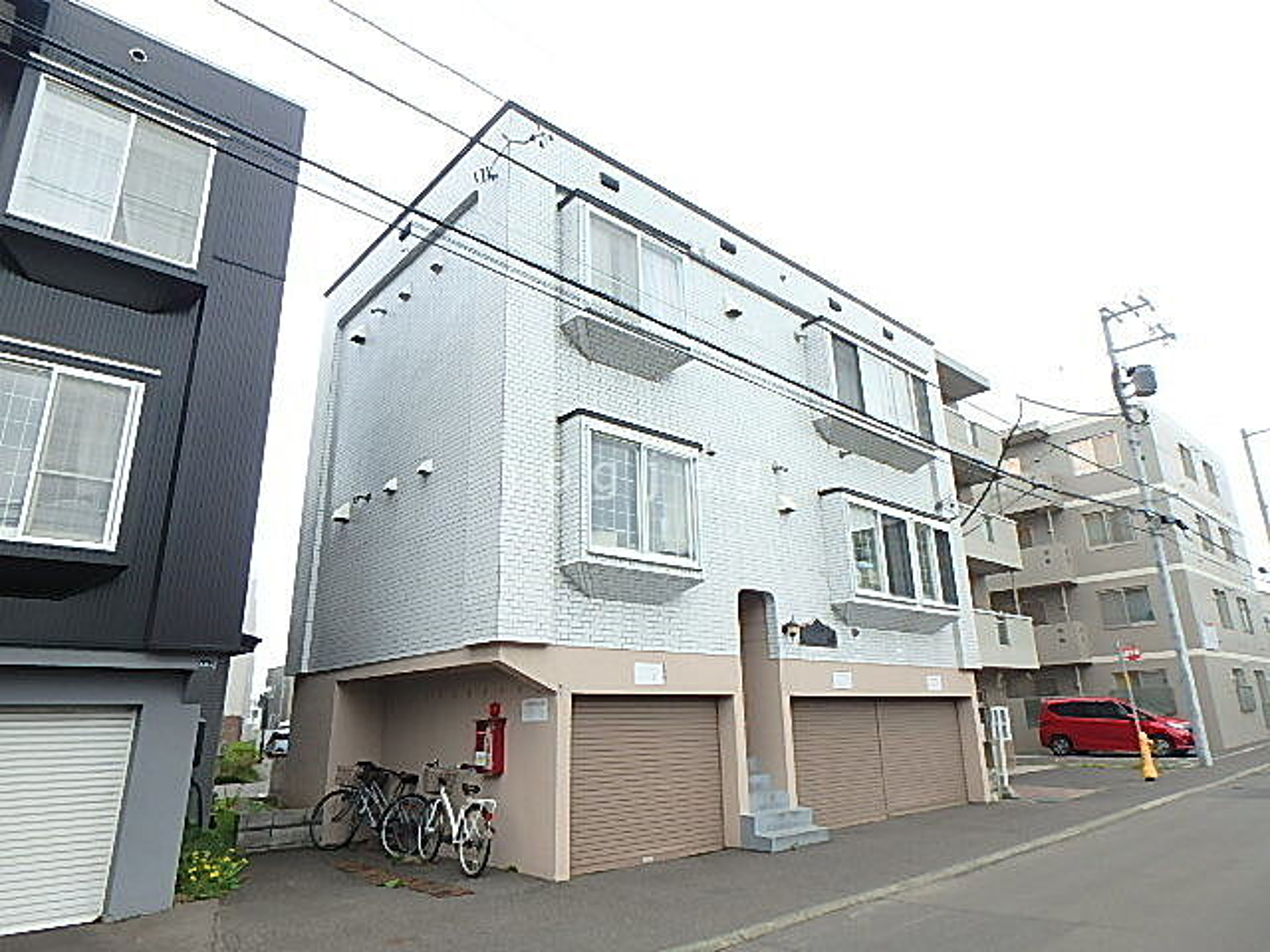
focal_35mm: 21
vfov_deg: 63.4
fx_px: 770
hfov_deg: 79.0
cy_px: 476
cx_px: 635
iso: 125
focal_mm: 3.7
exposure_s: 1/500
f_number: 3.5
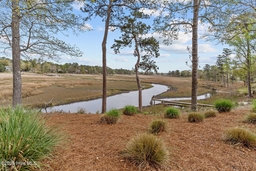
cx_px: 128
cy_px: 86
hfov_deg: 93.3
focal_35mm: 17
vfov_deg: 70.4
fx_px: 121
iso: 400
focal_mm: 17
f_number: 7.1
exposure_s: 1/1600
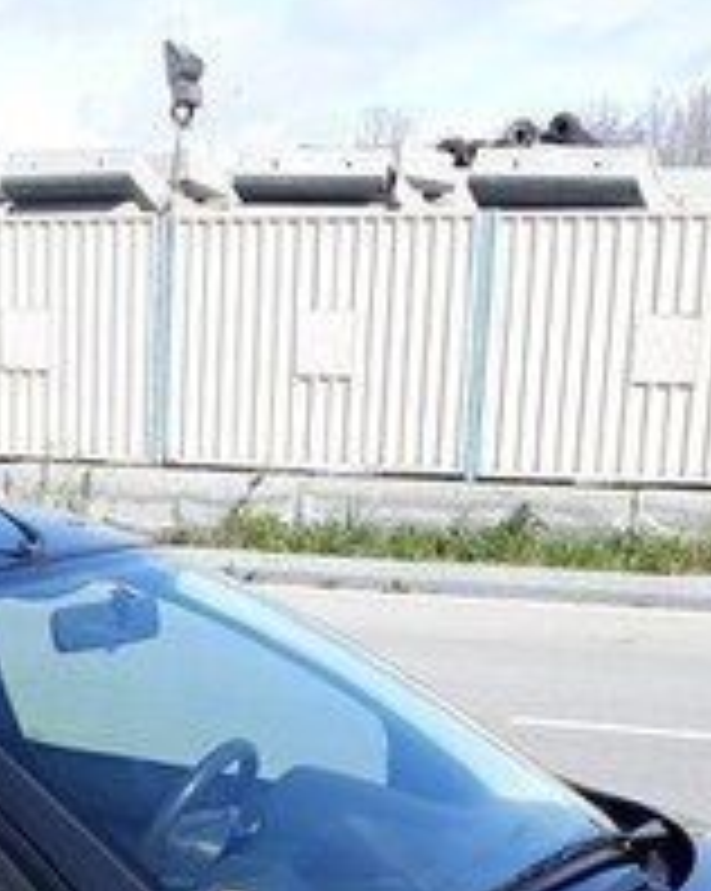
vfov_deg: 20.6
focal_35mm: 88
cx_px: 14
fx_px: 2318
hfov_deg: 17.1
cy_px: 1006
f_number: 1.9
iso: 40
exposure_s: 1/1010
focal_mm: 3.6
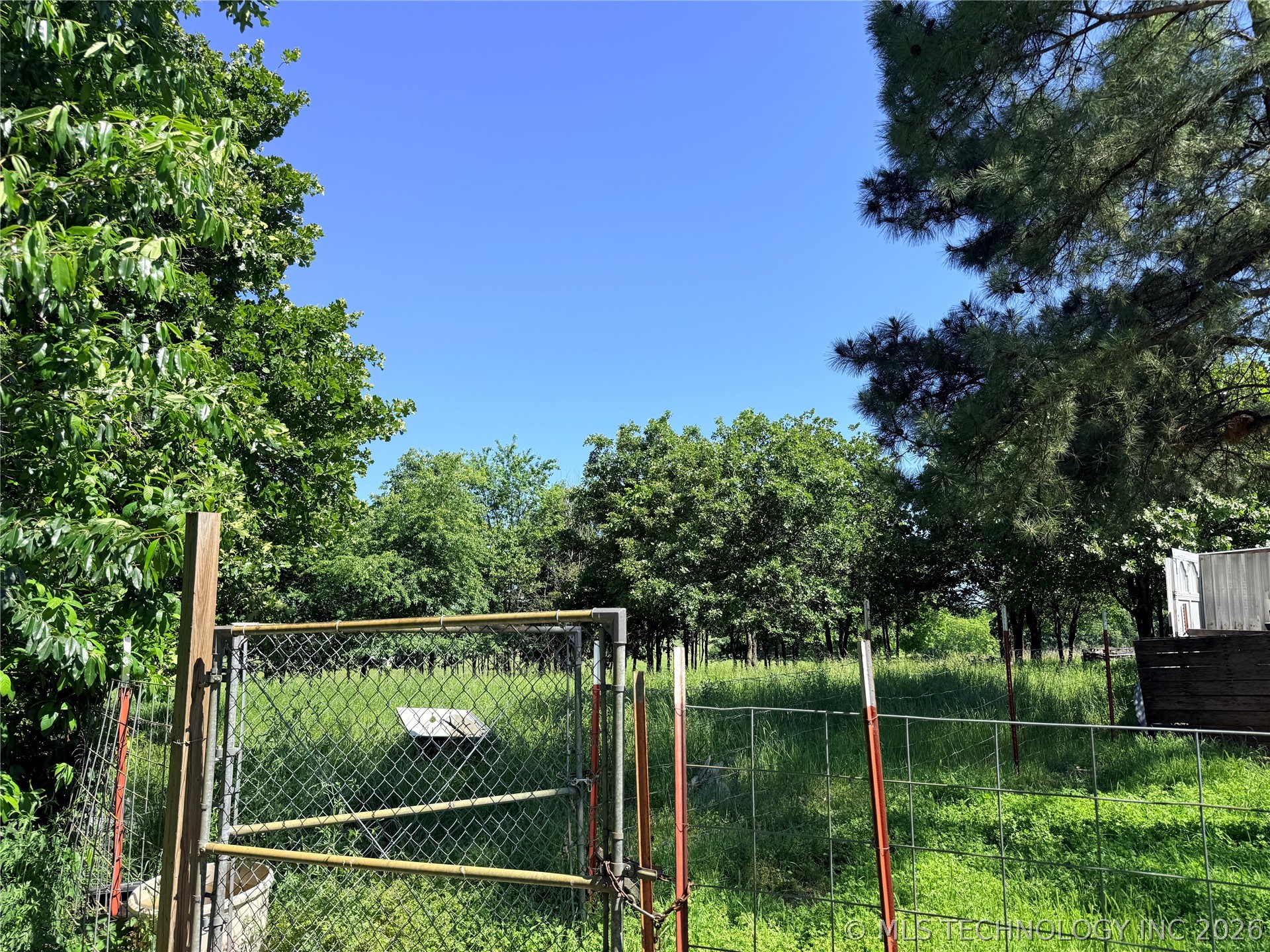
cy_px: 476
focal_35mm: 24
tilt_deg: +9.7
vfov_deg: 56.8
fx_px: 881
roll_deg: -1.1
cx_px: 635
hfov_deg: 71.6
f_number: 1.78
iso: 80
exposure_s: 1/2232
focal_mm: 6.76
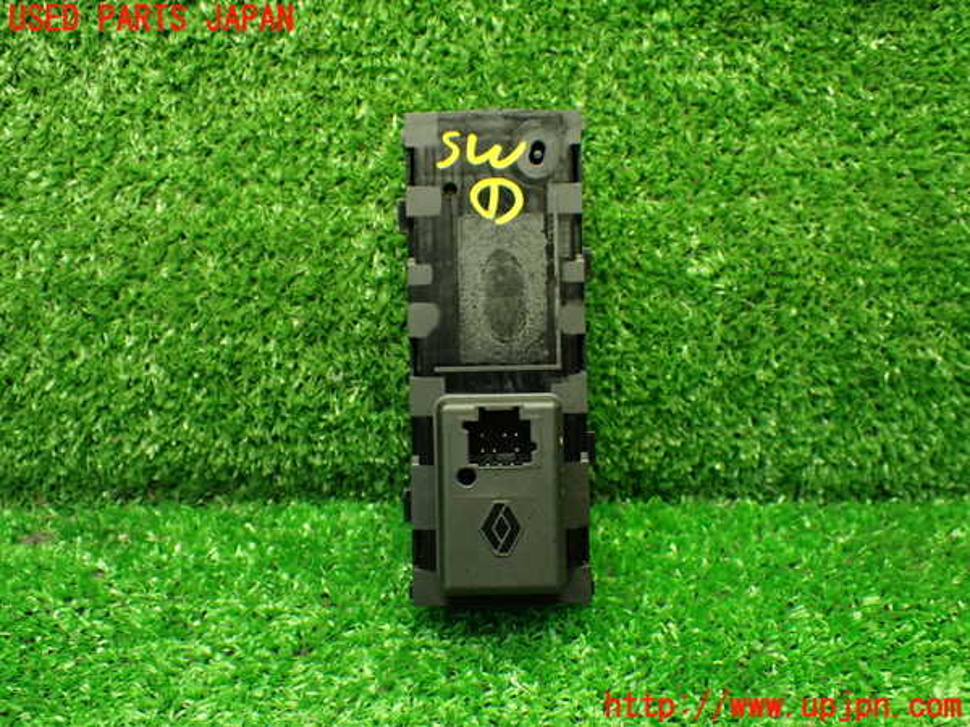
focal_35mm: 38
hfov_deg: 49.0
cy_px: 364
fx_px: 1065
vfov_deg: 37.7
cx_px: 485
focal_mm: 6.83
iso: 800
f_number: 2.7
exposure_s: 1/50
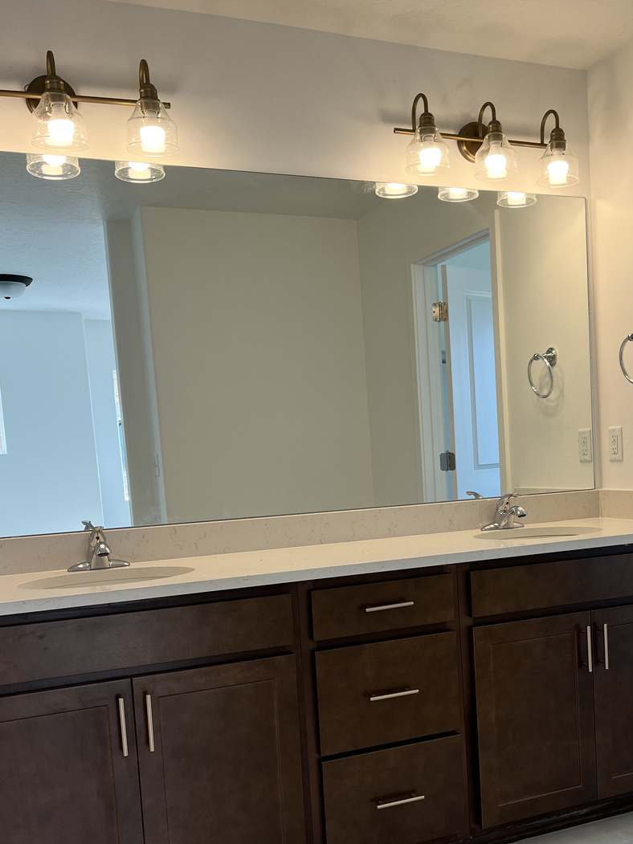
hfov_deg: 37.2
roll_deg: +3.9
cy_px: 528
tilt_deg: -4.2
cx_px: 437
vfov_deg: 48.5
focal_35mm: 38
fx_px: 927
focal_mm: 5.1
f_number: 1.6
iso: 40
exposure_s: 1/186
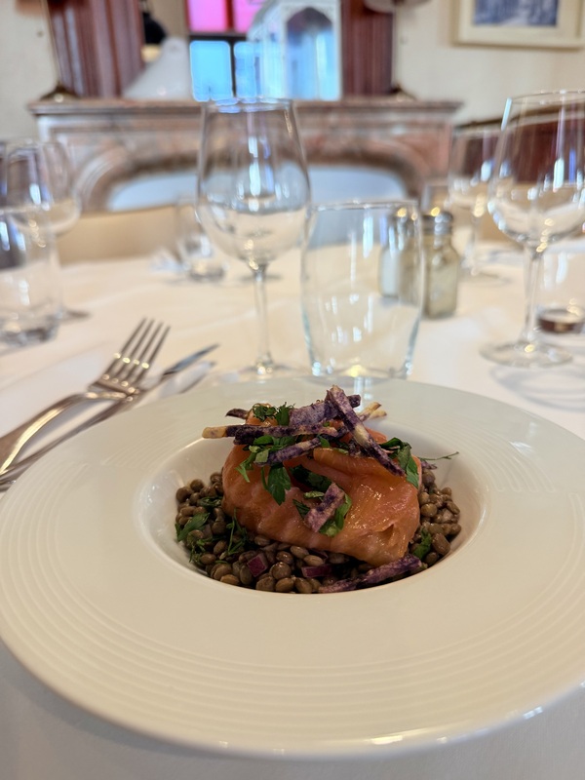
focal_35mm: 24
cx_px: 292
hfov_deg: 56.8
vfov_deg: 71.6
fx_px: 541
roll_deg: +2.6
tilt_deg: -19.6
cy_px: 390
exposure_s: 1/50
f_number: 1.78
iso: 160
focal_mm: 6.76
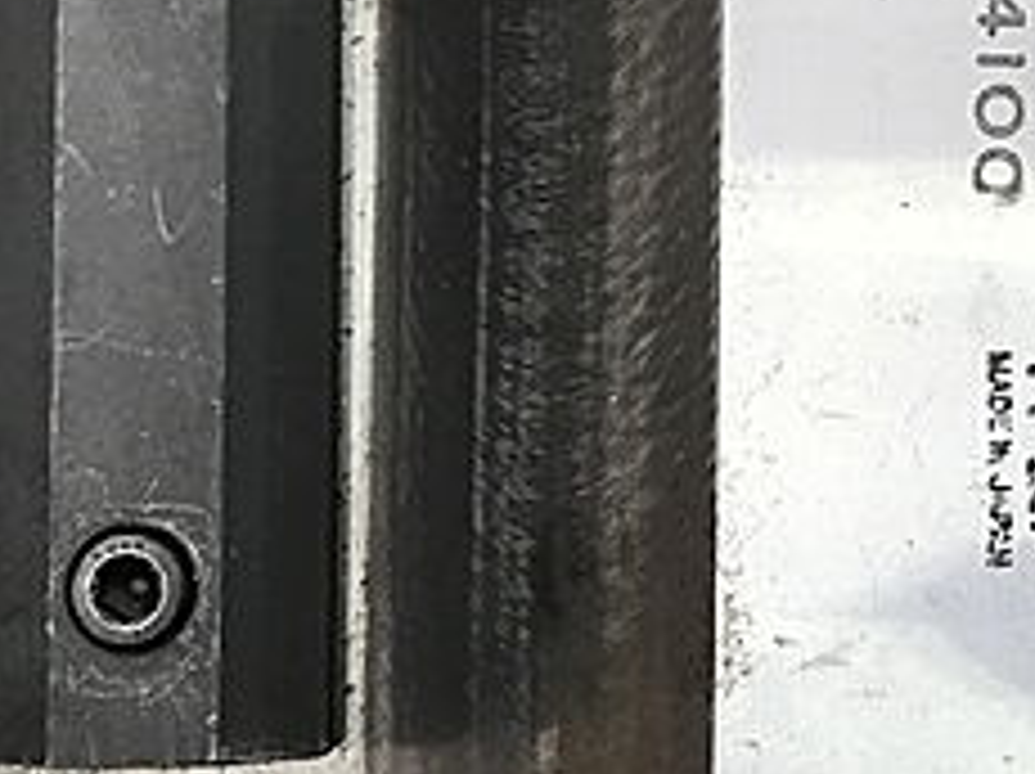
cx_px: 860
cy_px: 252
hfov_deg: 24.6
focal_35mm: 78
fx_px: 2330
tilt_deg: -86.7
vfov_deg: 18.8
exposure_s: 1/30
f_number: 1.8
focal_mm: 3.99
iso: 25
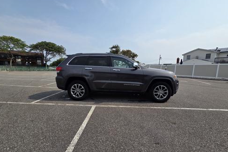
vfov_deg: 81.0
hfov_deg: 104.3
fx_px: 89
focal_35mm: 14
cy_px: 82
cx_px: 114
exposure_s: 1/3229
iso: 50
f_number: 2.2
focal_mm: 2.2
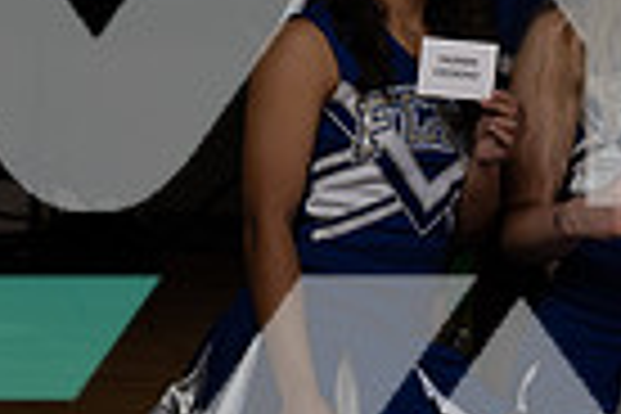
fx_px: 2829
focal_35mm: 164
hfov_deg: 12.1
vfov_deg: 8.3
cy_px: -29
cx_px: 850
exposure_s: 1/200
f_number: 8
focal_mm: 39
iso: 160
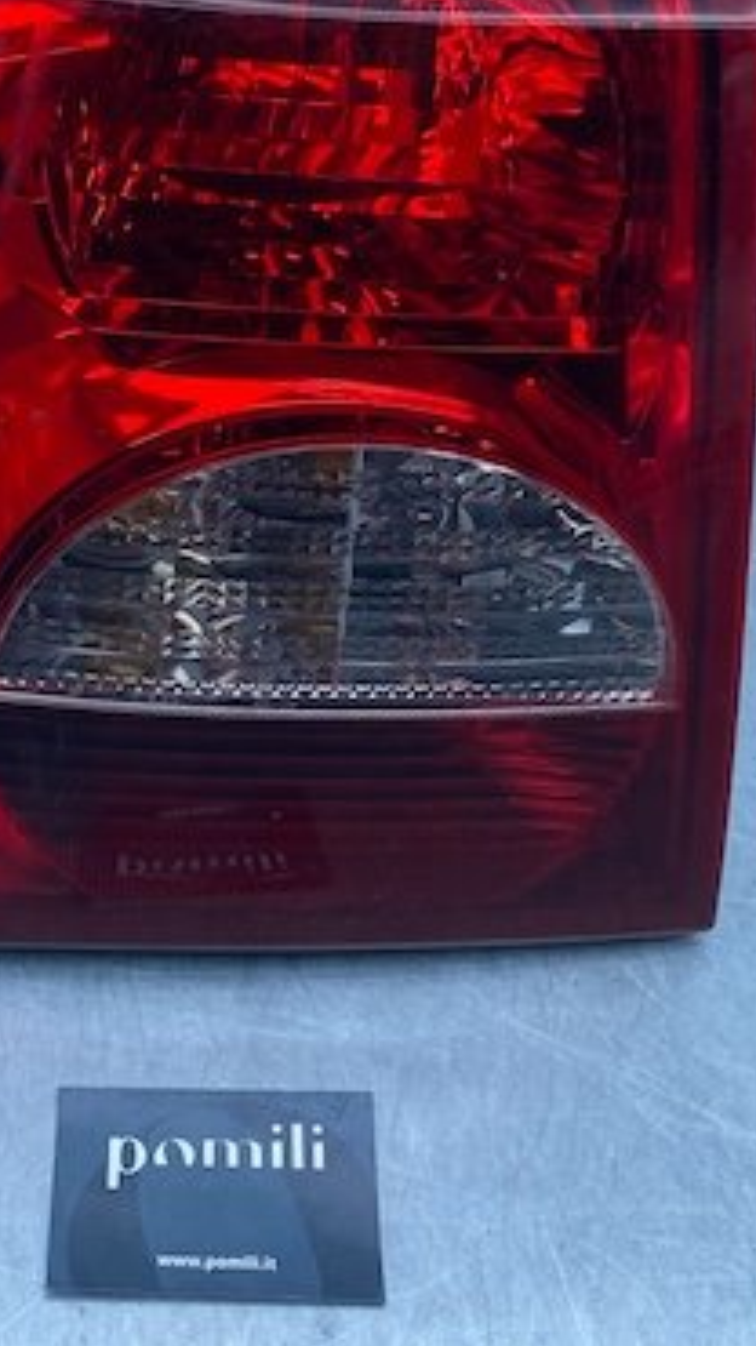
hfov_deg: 24.2
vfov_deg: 41.3
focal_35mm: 49
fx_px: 1747
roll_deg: -2.1
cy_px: 400
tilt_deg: -44.0
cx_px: 200
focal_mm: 4.25
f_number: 1.8
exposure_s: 1/742
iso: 32
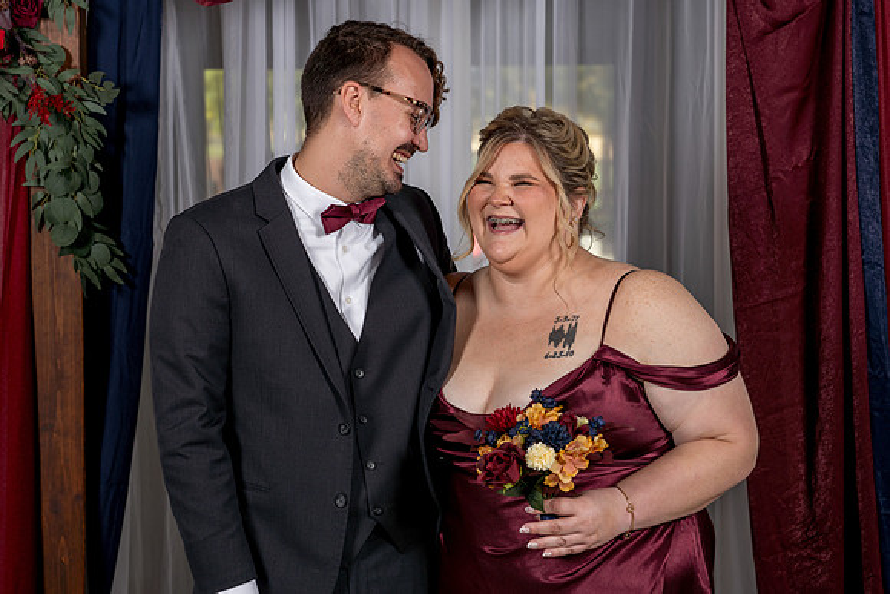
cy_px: 297
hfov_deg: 28.8
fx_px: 1731
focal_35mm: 70
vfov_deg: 19.5
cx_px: 445
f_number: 5
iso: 100
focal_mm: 70
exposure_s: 1/160
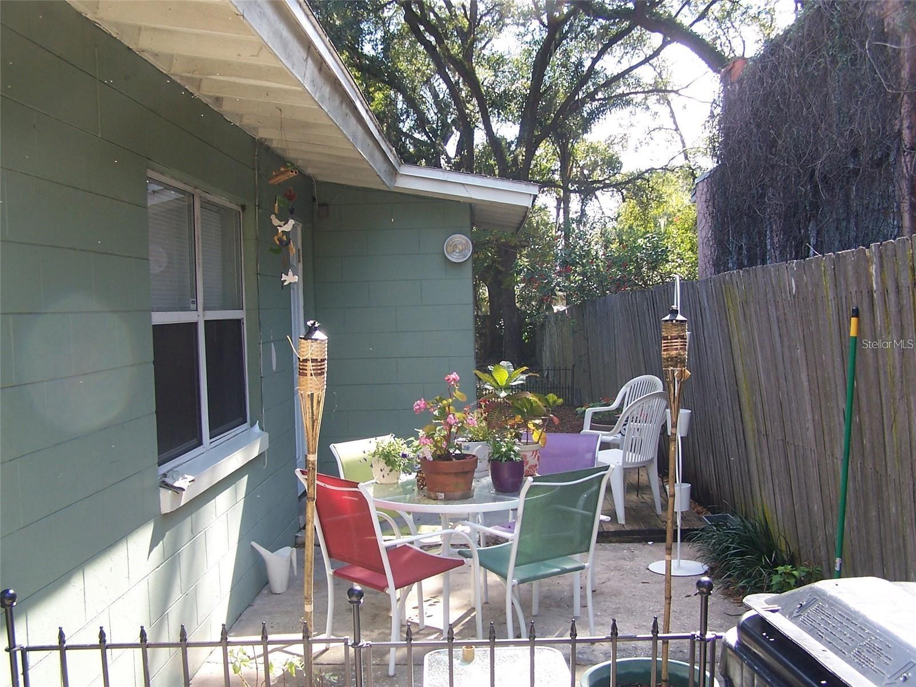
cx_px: 458
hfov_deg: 49.0
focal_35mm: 38
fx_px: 1006
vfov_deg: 37.7
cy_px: 344
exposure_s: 1/180
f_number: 2.8
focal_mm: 6.3
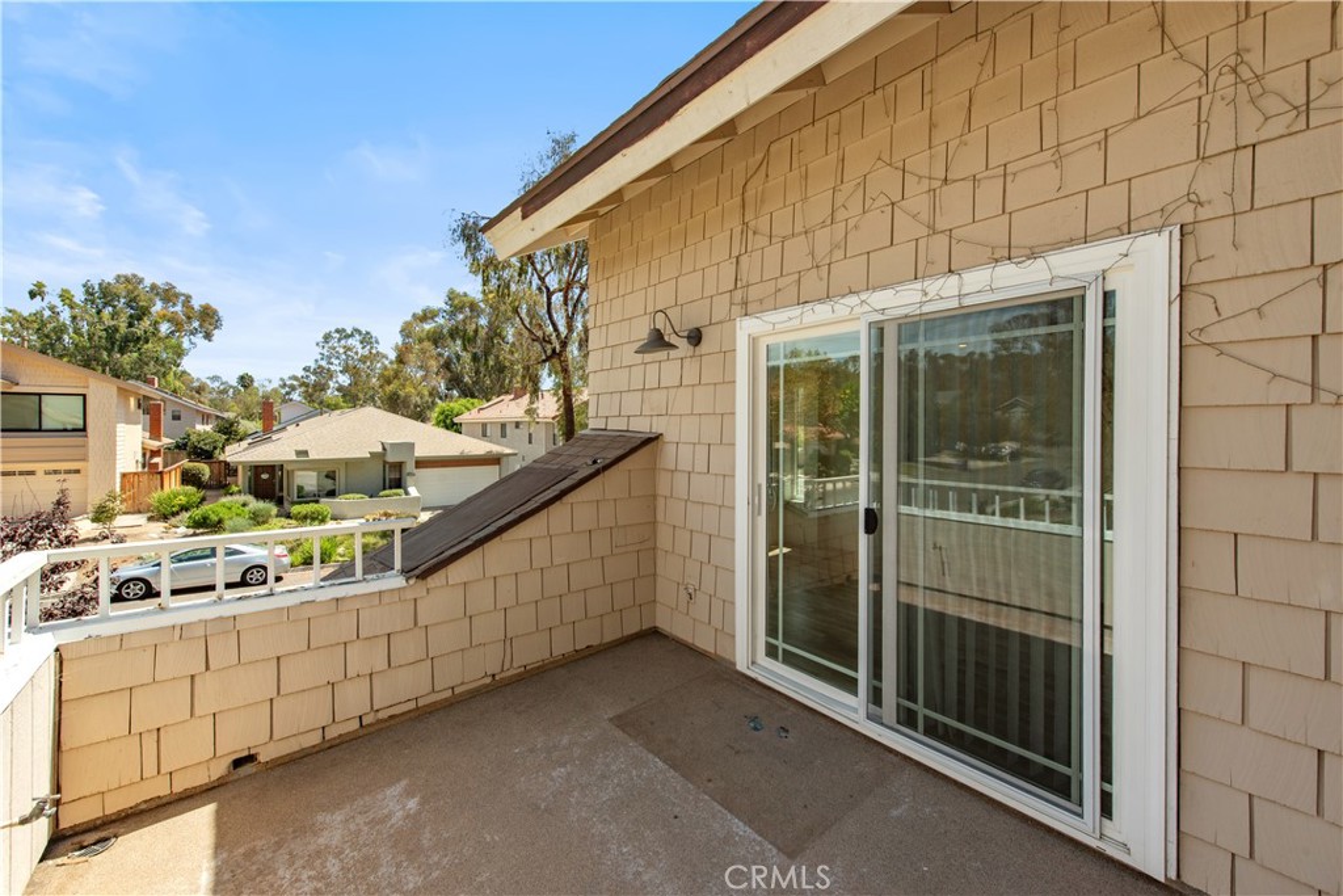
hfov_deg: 104.2
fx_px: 522
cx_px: 672
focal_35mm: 14
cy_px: 448
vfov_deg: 81.2
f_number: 9
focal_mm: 14
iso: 200
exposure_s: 1/320
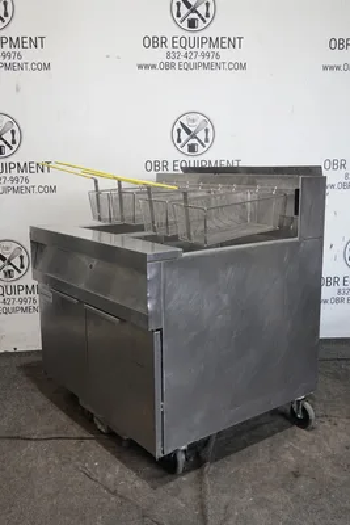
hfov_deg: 36.9
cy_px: 262
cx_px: 175
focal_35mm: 36
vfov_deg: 53.1
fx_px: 525
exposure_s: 1/40
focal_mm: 13.29
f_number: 3.5
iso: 640
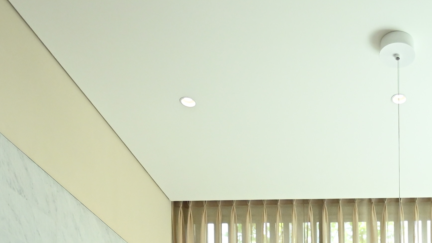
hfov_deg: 37.6
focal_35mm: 51
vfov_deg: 17.9
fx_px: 584
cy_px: 458
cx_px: 398
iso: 2000
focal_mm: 14
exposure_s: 1/500
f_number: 4
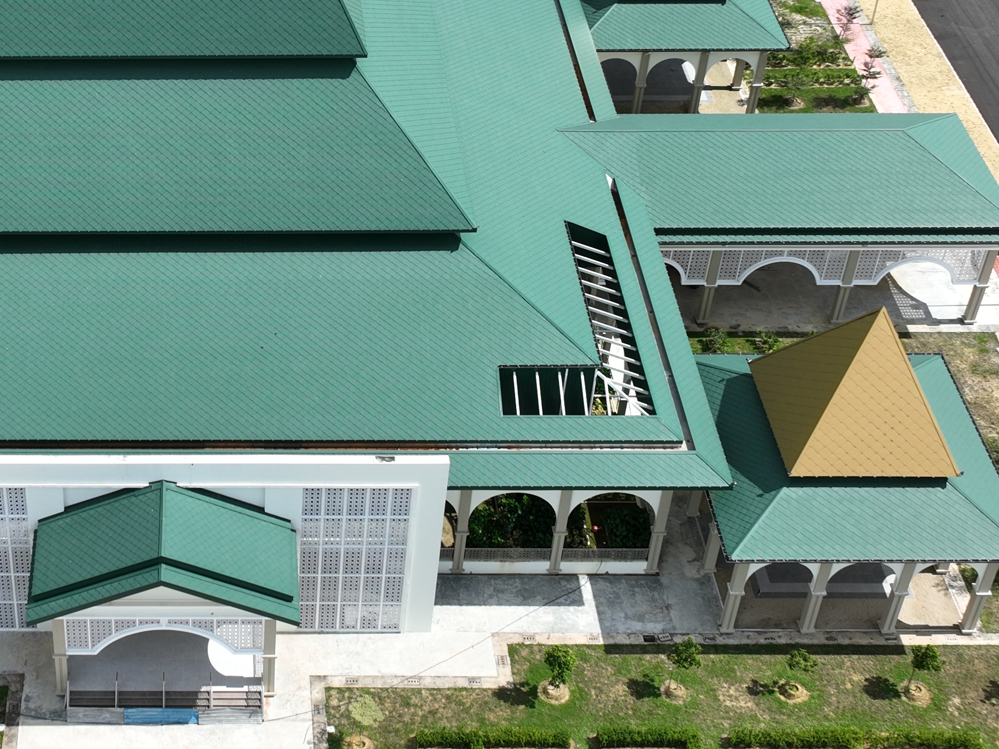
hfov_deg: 30.3
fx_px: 1788
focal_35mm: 62
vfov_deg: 23.6
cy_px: 269
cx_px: 166
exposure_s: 1/1600
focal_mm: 12.29
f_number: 2.8
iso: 100
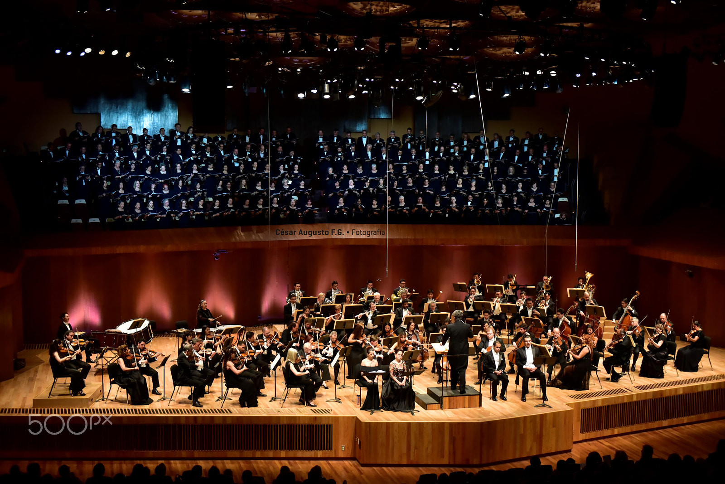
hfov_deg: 38.2
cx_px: 362
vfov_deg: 26.0
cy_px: 242
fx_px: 1048
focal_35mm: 52
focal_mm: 52
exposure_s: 1/400
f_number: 2.8
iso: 1600
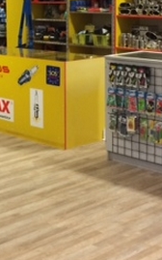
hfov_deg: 16.0
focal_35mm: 80
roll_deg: +0.8
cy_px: 36
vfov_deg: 25.2
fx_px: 565
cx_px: -3
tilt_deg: -3.7
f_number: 2.2
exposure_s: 1/33
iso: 200
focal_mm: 4.15
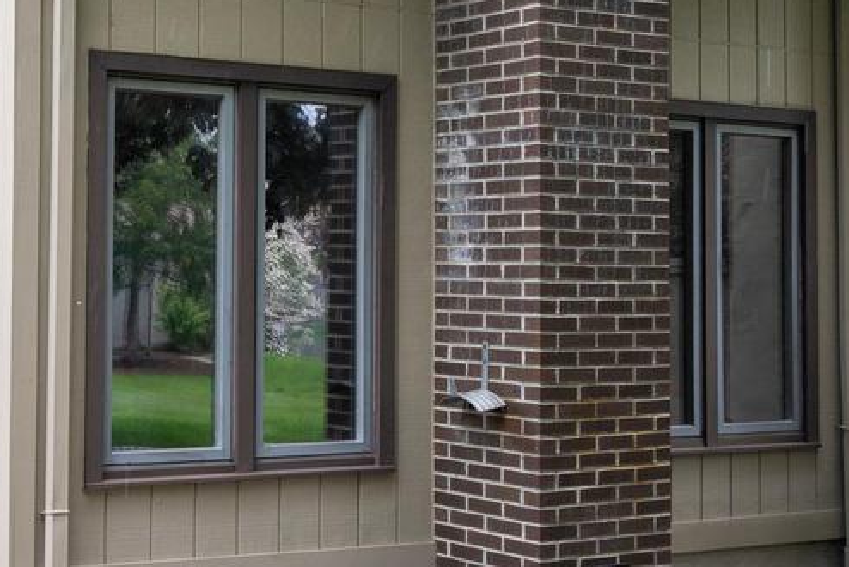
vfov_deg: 20.3
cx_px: 57
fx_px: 1581
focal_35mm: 67
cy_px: 182
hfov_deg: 28.7
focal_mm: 23
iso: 320
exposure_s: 1/160
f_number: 7.1
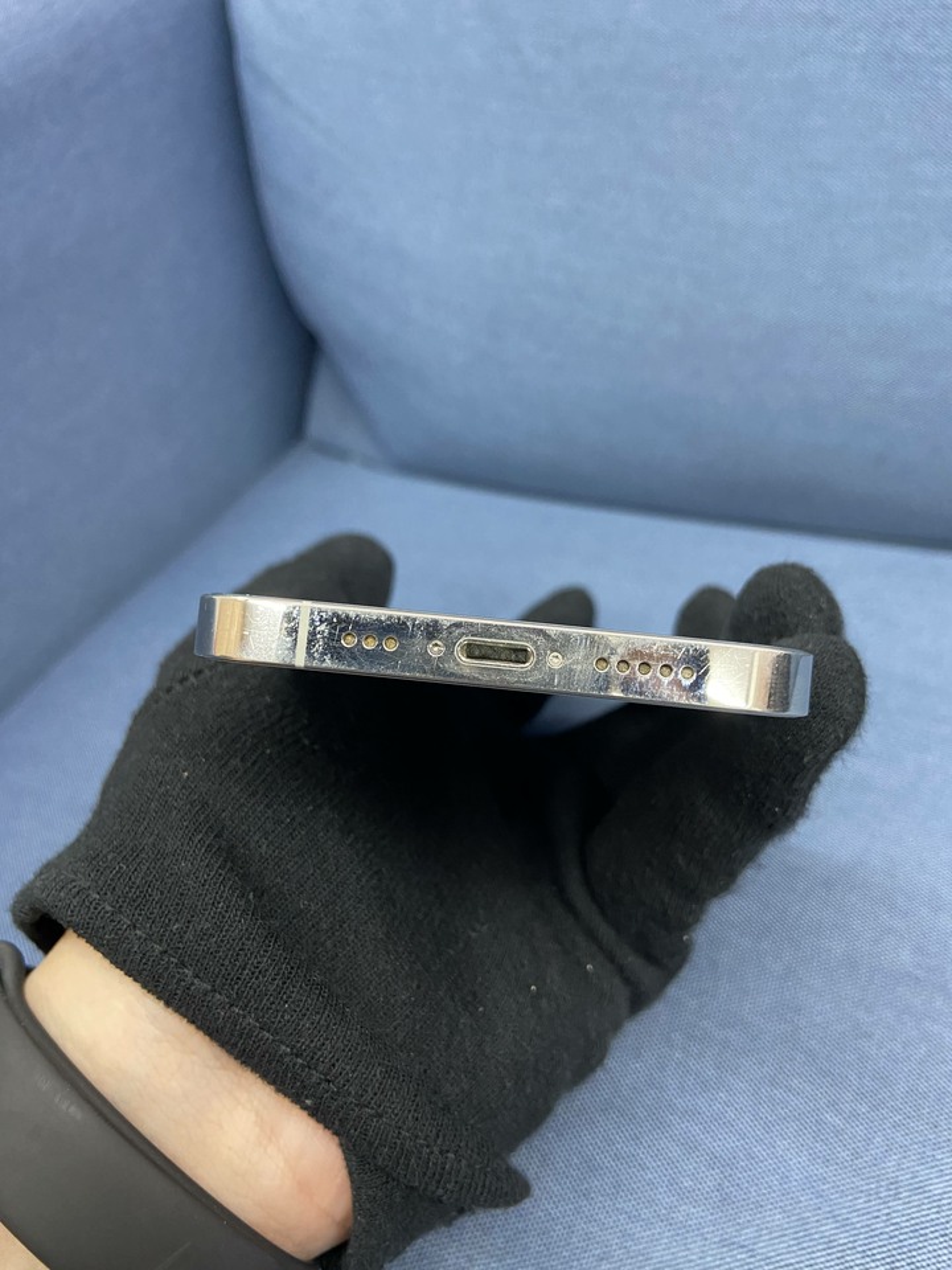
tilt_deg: -42.3
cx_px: 476
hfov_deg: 53.1
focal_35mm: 26
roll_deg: +10.0
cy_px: 635
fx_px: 953
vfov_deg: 67.3
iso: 250
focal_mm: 4.25
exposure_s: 1/60
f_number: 1.8
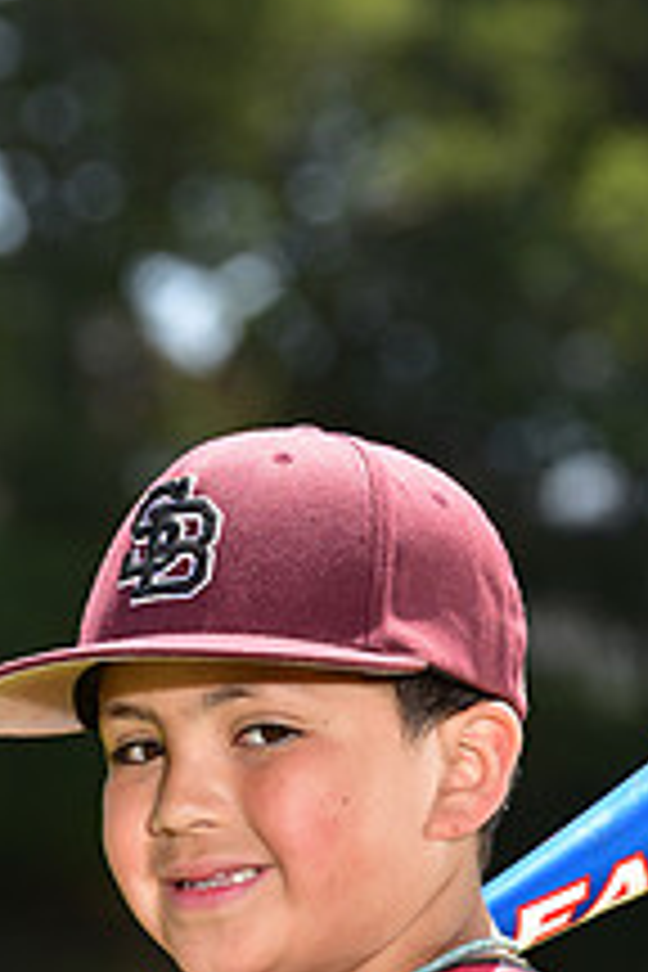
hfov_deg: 3.4
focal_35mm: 403
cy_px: 1269
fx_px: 10880
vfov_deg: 5.1
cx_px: 322
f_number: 5.6
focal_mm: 150
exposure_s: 1/200
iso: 80
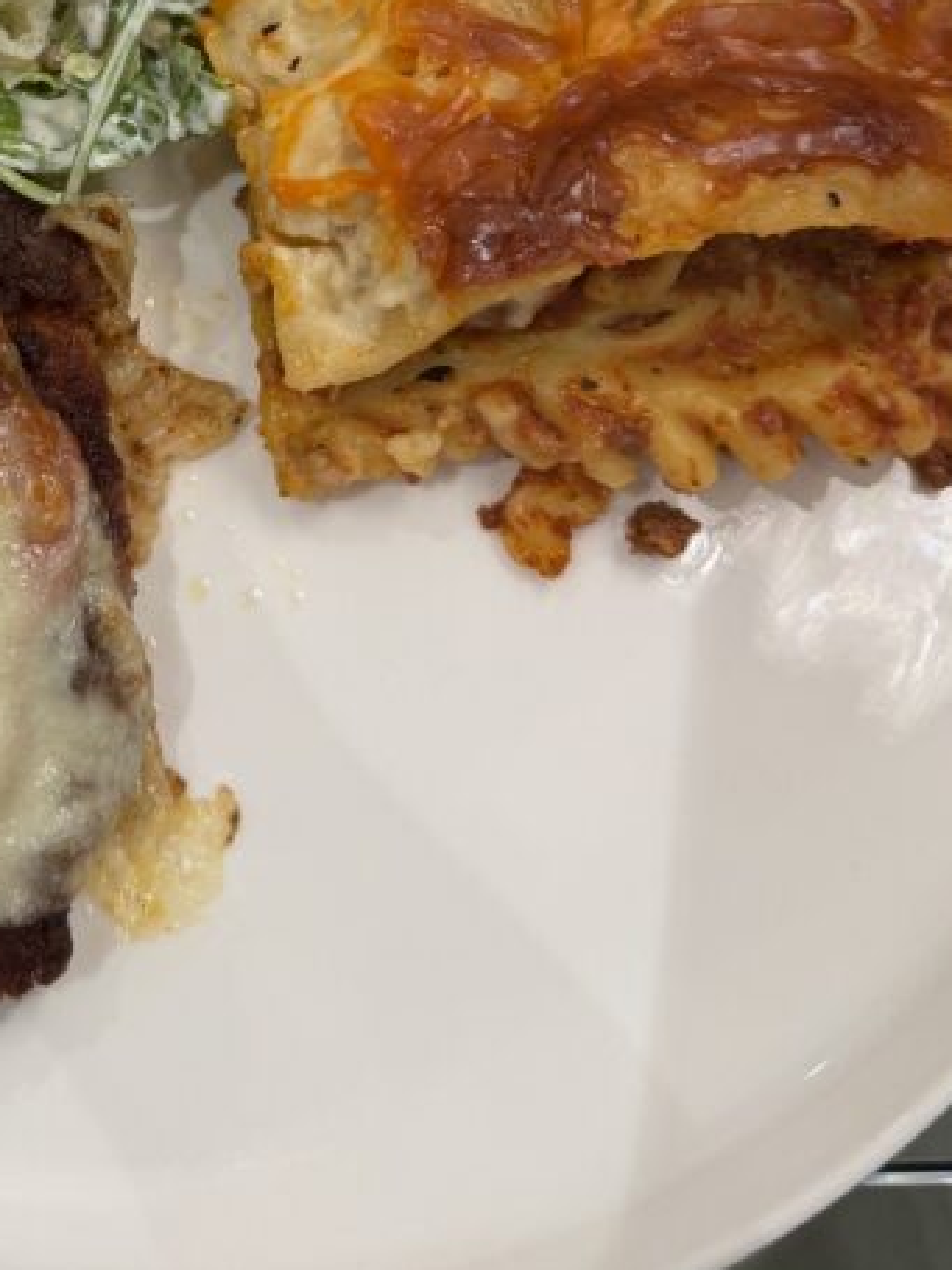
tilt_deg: -67.3
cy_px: 78
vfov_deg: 33.3
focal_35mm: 54
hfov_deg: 26.5
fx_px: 1981
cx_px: 179
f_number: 1.78
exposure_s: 1/60
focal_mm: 6.76
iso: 100
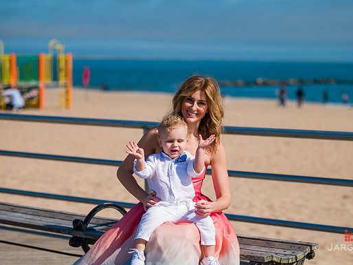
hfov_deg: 18.0
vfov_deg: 13.6
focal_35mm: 109
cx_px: 193
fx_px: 1112
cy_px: 132
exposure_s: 1/6400
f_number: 3.2
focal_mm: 100
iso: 200
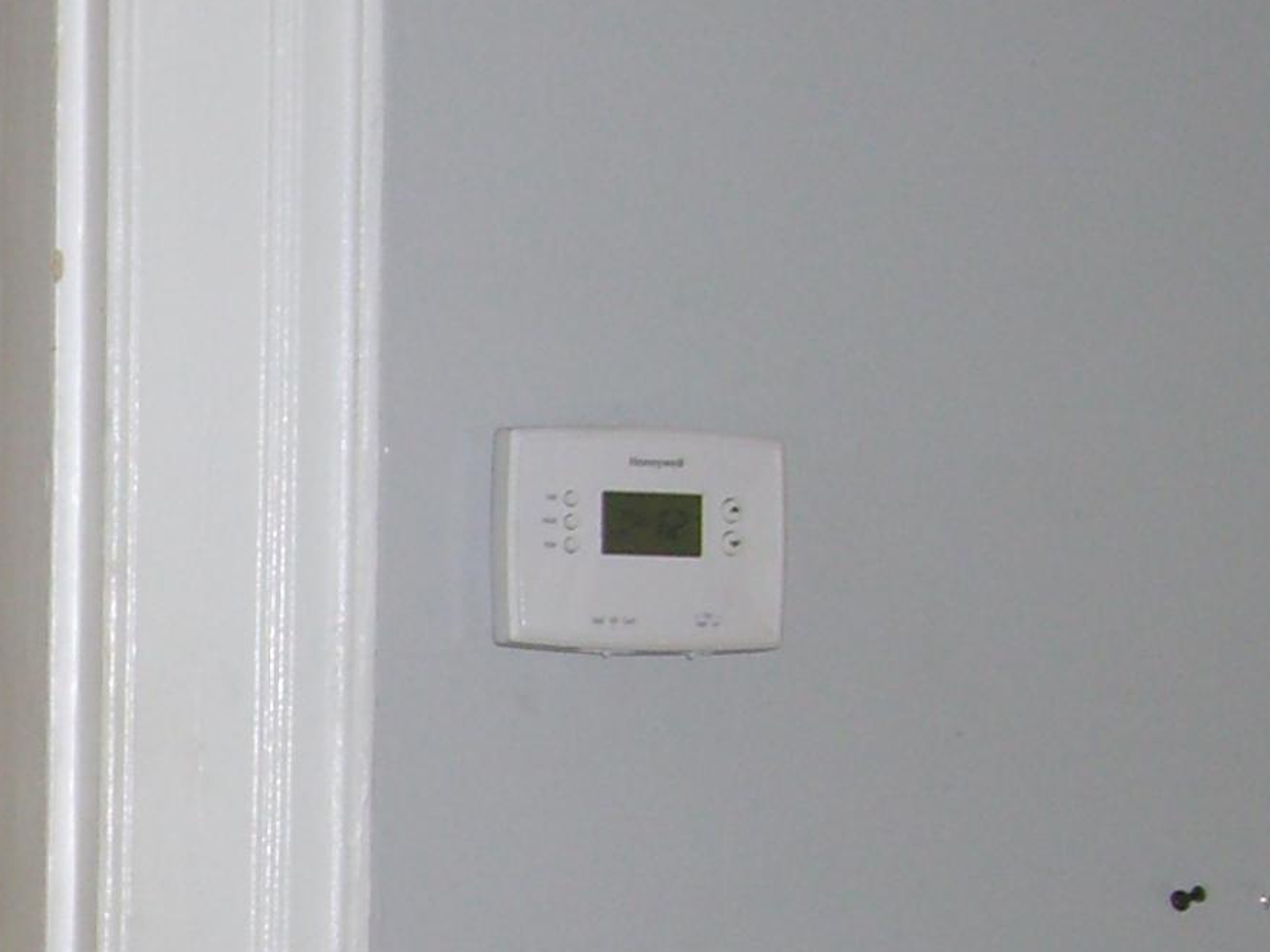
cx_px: -325
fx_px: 4733
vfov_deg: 11.4
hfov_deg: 14.7
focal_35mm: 129
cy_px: 943
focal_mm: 6.2
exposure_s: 1/60
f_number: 2.7
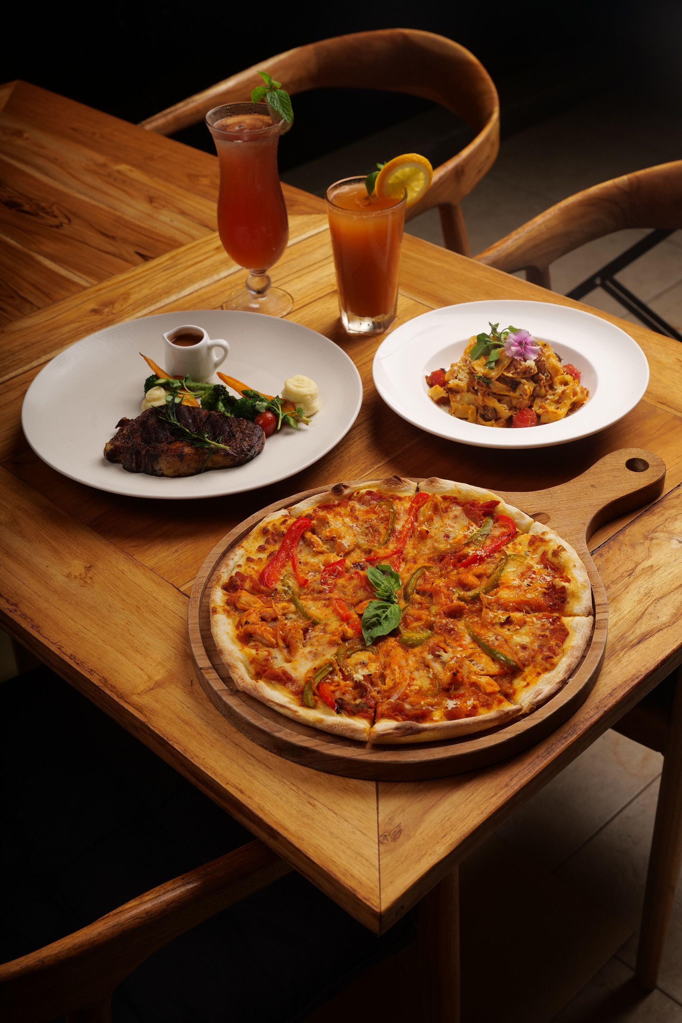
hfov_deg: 28.1
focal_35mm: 48
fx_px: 1364
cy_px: 512
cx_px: 341
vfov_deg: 41.1
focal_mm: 48
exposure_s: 1/200
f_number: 8
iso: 250
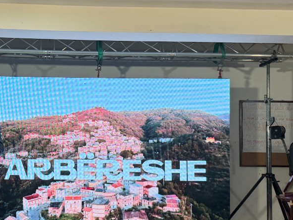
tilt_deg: +2.7
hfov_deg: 37.8
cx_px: 67
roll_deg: -0.4
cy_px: 138
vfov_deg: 29.6
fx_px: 415
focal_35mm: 49
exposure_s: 1/120
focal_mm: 6.76
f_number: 1.78
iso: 250
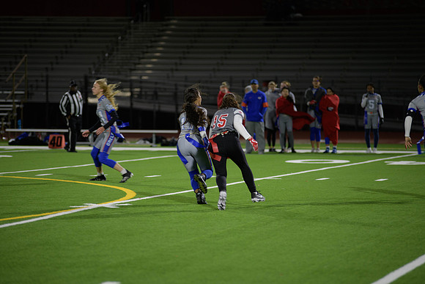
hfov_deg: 12.4
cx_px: 212
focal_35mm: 165
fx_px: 1948
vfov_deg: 8.3
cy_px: 142
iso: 720
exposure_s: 1/200
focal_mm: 165
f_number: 2.8
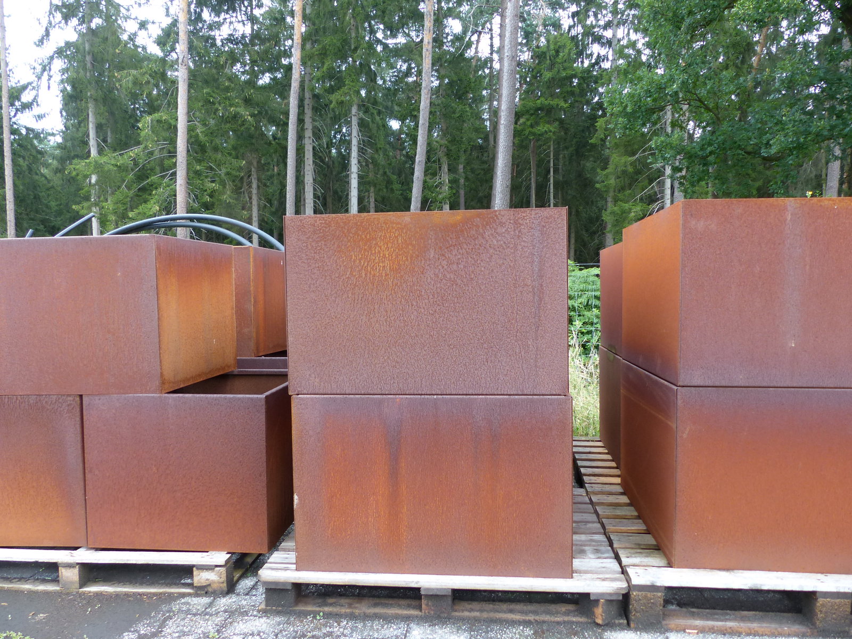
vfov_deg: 54.9
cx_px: 426
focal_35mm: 25
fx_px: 615
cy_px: 320
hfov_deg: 69.4
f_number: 2.8
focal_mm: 4.5
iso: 160
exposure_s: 1/60
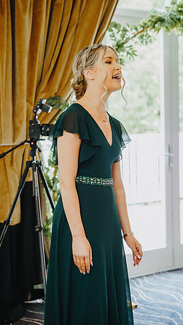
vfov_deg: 28.6
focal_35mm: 74
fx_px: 638
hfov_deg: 16.3
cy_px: 162
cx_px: 75
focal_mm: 70
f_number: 2.8
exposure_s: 1/160
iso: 1000
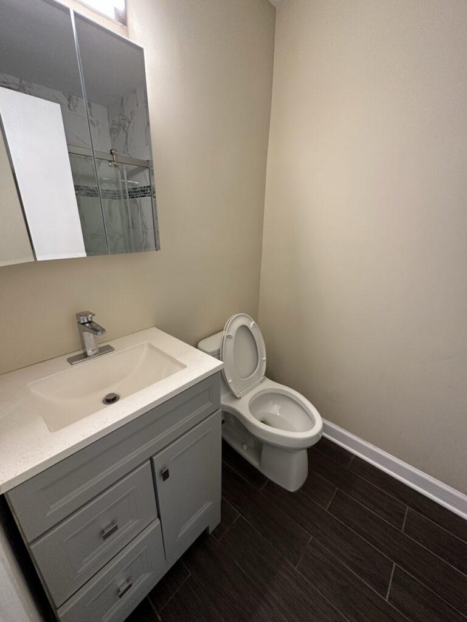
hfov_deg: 85.7
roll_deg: -1.1
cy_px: 311
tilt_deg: -20.9
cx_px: 234
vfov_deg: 102.1
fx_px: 252
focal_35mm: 14
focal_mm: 2.22
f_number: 2.2
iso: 200
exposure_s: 1/60
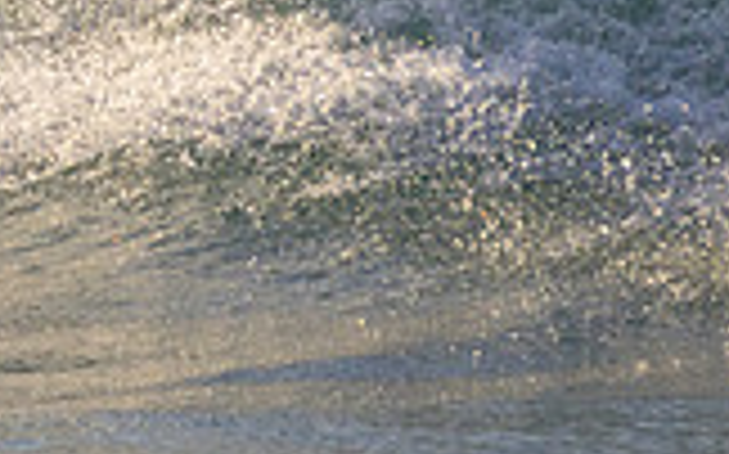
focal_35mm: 3801
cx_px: -653
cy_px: -546
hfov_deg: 0.6
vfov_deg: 0.3
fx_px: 75464
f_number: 11
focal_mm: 800
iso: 1600
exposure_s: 1/1600
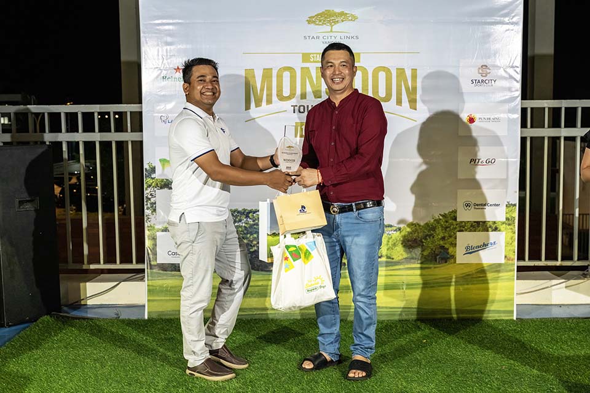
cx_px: 295
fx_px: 705
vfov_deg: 31.2
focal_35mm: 43
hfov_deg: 45.4
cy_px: 196
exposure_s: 1/200
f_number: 5
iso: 2000
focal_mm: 43
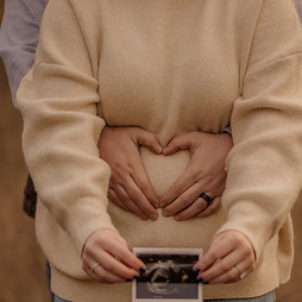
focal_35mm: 191
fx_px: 1885
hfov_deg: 9.2
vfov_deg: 9.1
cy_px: 218
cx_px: 149
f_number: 1.4
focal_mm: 85
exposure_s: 1/1250
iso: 320
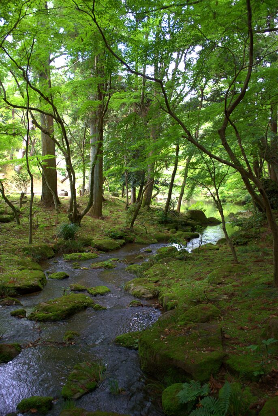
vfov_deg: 53.1
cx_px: 139
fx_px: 416
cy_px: 208
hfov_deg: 37.0
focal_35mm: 36
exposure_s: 1/30
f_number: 4.2
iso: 280
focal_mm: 24
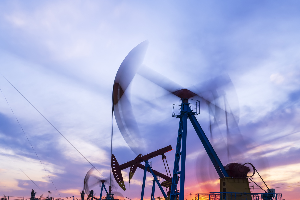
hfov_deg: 48.5
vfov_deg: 33.4
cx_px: 151
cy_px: 100
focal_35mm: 40
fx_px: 333
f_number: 13
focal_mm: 36
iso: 100
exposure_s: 64
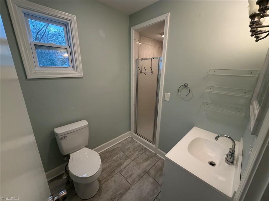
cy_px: 100
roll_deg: -0.4
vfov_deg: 85.7
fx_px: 109
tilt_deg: -17.3
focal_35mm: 14
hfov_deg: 102.1
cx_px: 134
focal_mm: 2.22
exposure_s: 1/120
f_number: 2.2
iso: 160
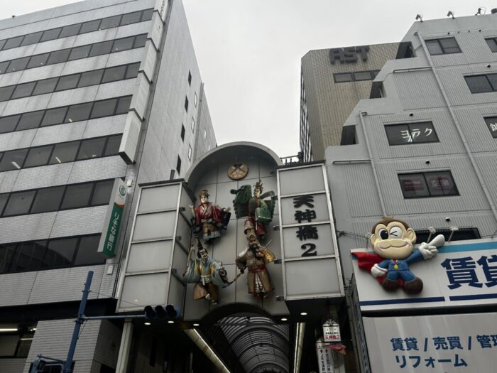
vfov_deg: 53.1
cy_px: 186
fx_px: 373
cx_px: 248
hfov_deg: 67.3
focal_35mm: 26
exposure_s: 1/591
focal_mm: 5.7
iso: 50
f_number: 1.5
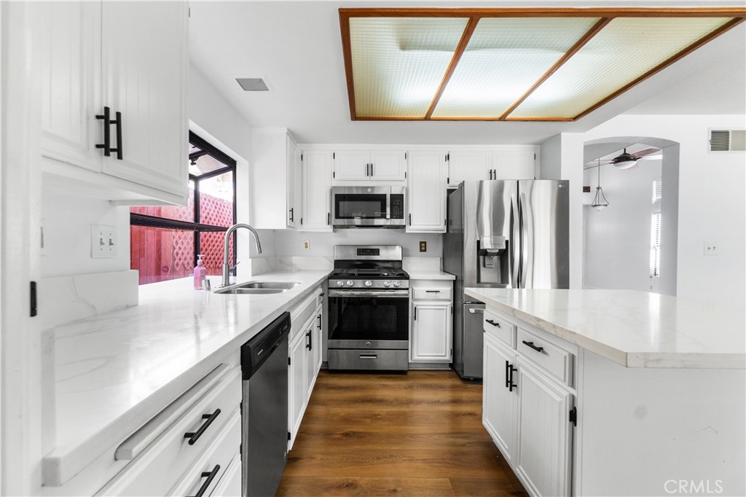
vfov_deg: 77.3
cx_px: 373
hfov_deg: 100.4
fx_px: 311
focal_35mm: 15
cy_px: 248
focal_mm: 10
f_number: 7.1
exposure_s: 1/10
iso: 100
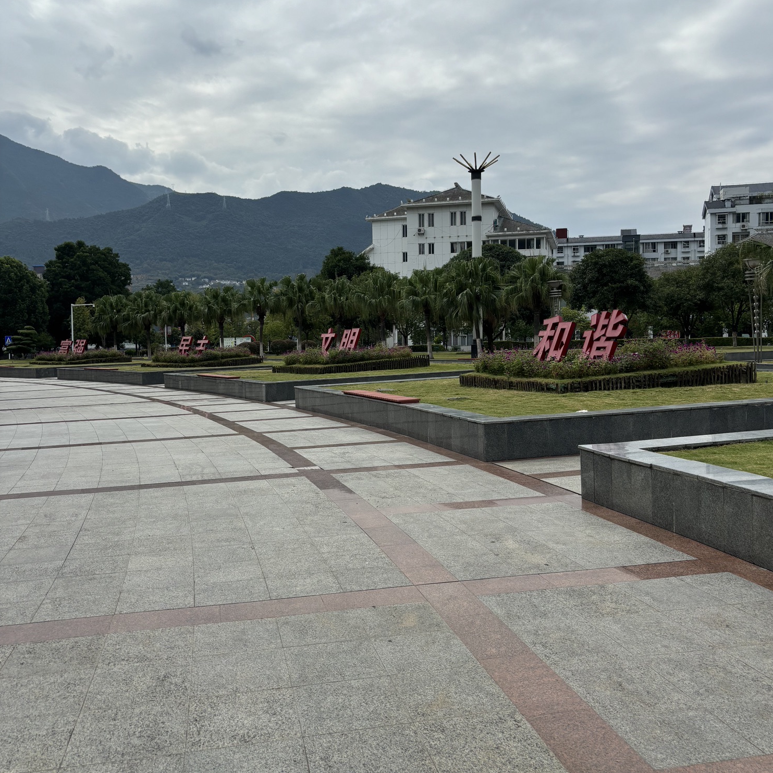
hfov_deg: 52.5
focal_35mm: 31
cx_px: 388
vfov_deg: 52.5
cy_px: 360
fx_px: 783
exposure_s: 1/6711
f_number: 1.6
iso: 50
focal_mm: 5.96
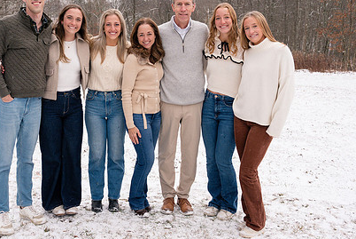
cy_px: 93
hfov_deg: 40.0
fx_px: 485
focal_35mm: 49
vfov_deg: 27.5
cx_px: 131
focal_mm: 34
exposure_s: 1/250
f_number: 6.3
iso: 400
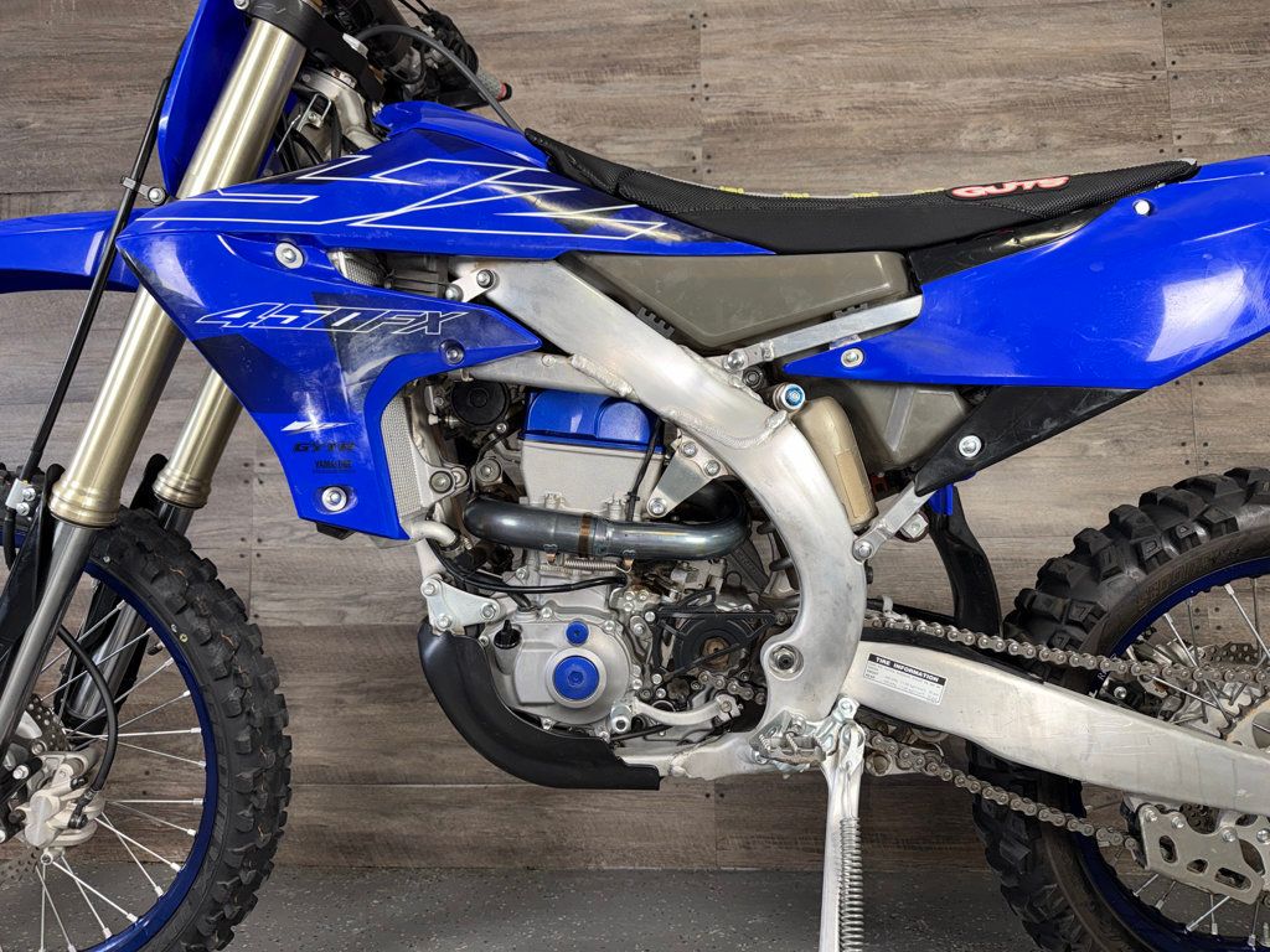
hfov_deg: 71.6
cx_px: 635
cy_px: 476
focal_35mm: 24
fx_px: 881
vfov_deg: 56.8
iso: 64
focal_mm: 6.76
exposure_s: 1/35
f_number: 1.78
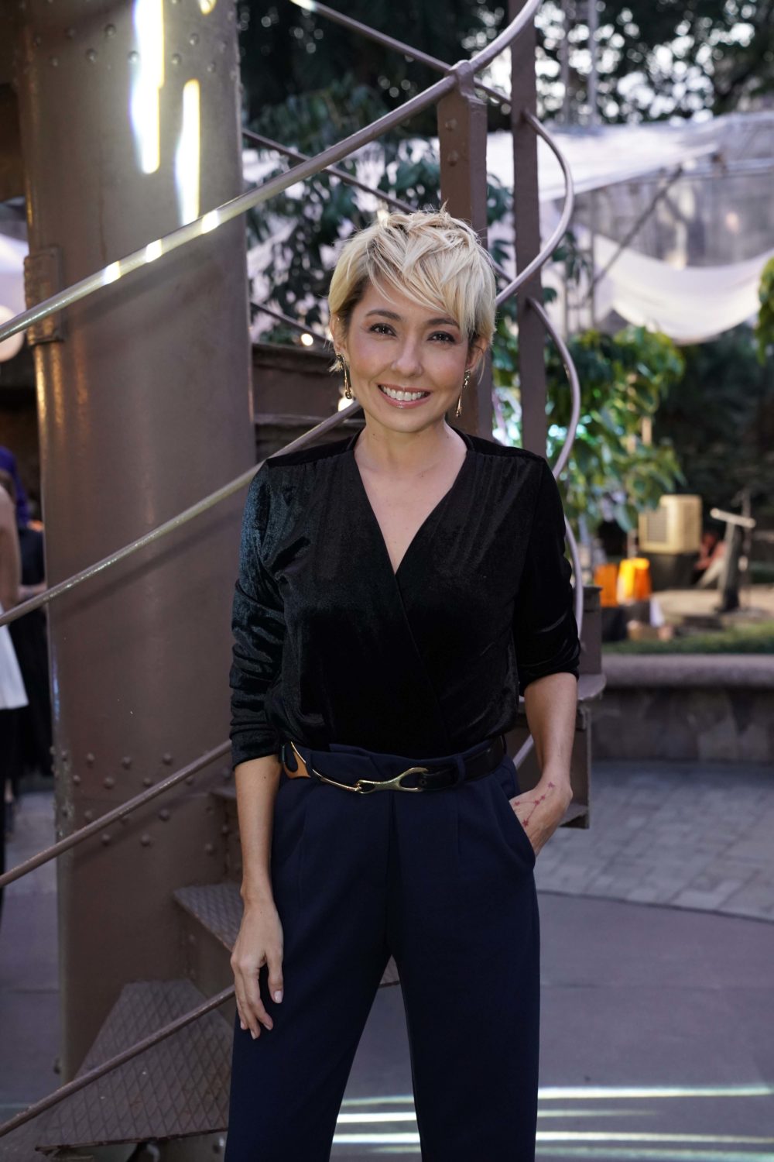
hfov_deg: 27.5
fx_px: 1580
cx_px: 387
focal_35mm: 49
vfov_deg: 40.3
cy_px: 581
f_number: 4
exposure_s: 1/100
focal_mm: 49
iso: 2500
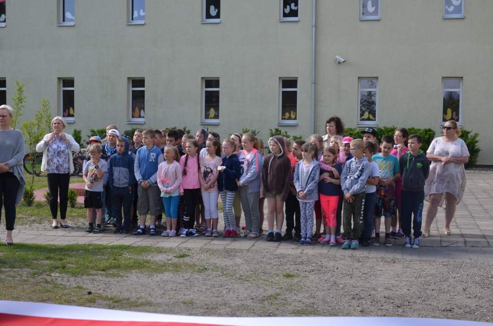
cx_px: 246
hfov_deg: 37.9
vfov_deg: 25.6
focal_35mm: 52
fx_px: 717
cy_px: 163
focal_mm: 35
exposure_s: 1/200
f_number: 7.1
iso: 200
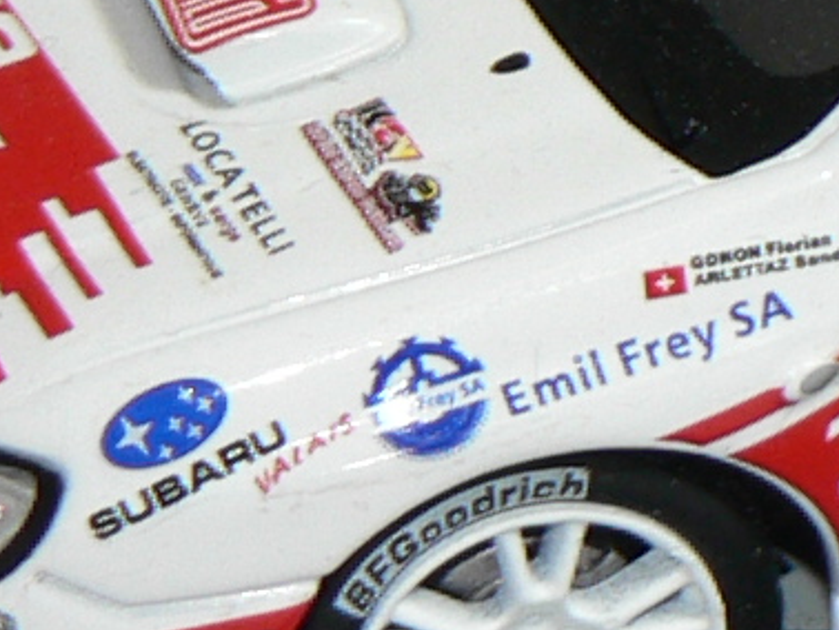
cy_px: -253
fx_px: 14285
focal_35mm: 589
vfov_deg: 2.5
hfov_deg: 3.3
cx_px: 1416
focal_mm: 14.5
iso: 80
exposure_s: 1/60
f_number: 3.2
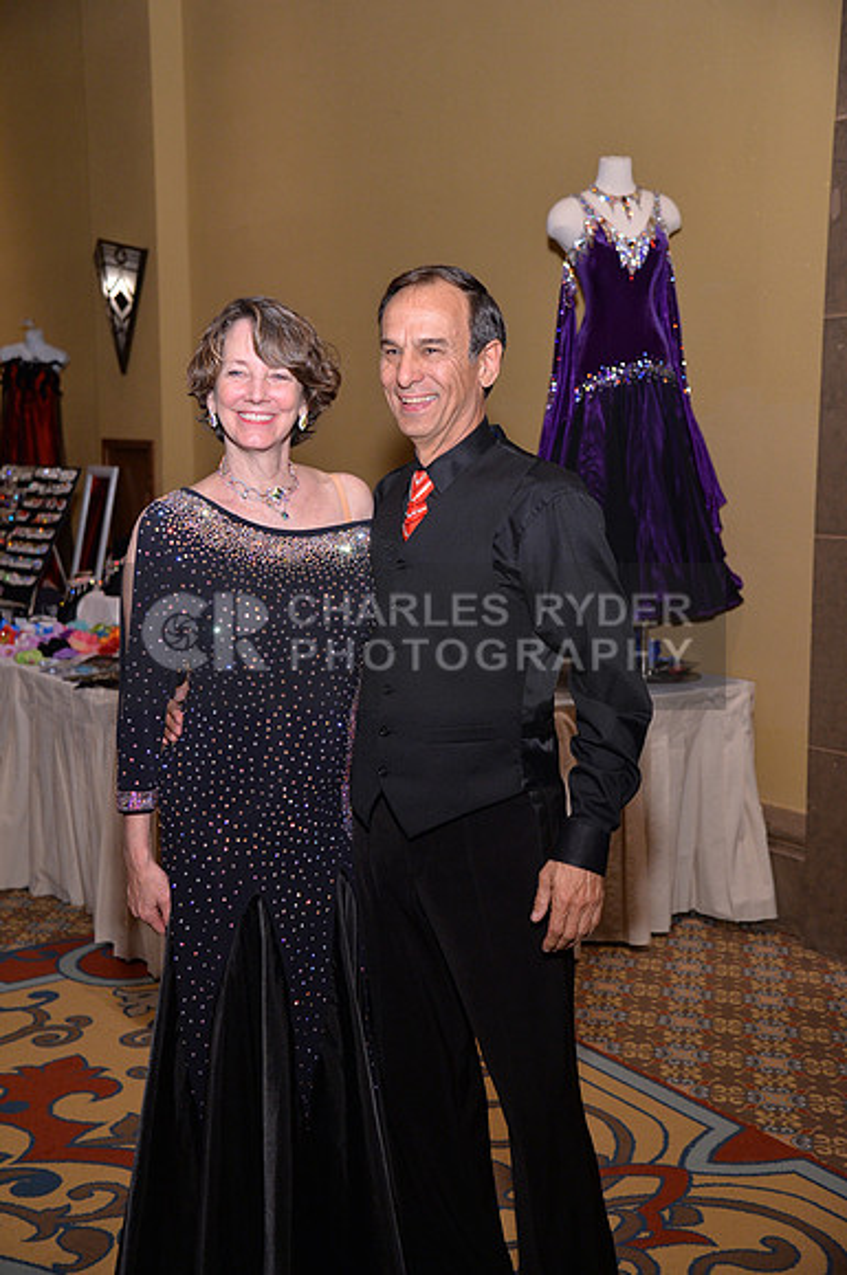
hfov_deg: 28.0
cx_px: 424
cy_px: 638
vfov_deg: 41.2
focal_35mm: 48
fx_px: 1699
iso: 1250
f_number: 4.5
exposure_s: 1/250
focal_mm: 48
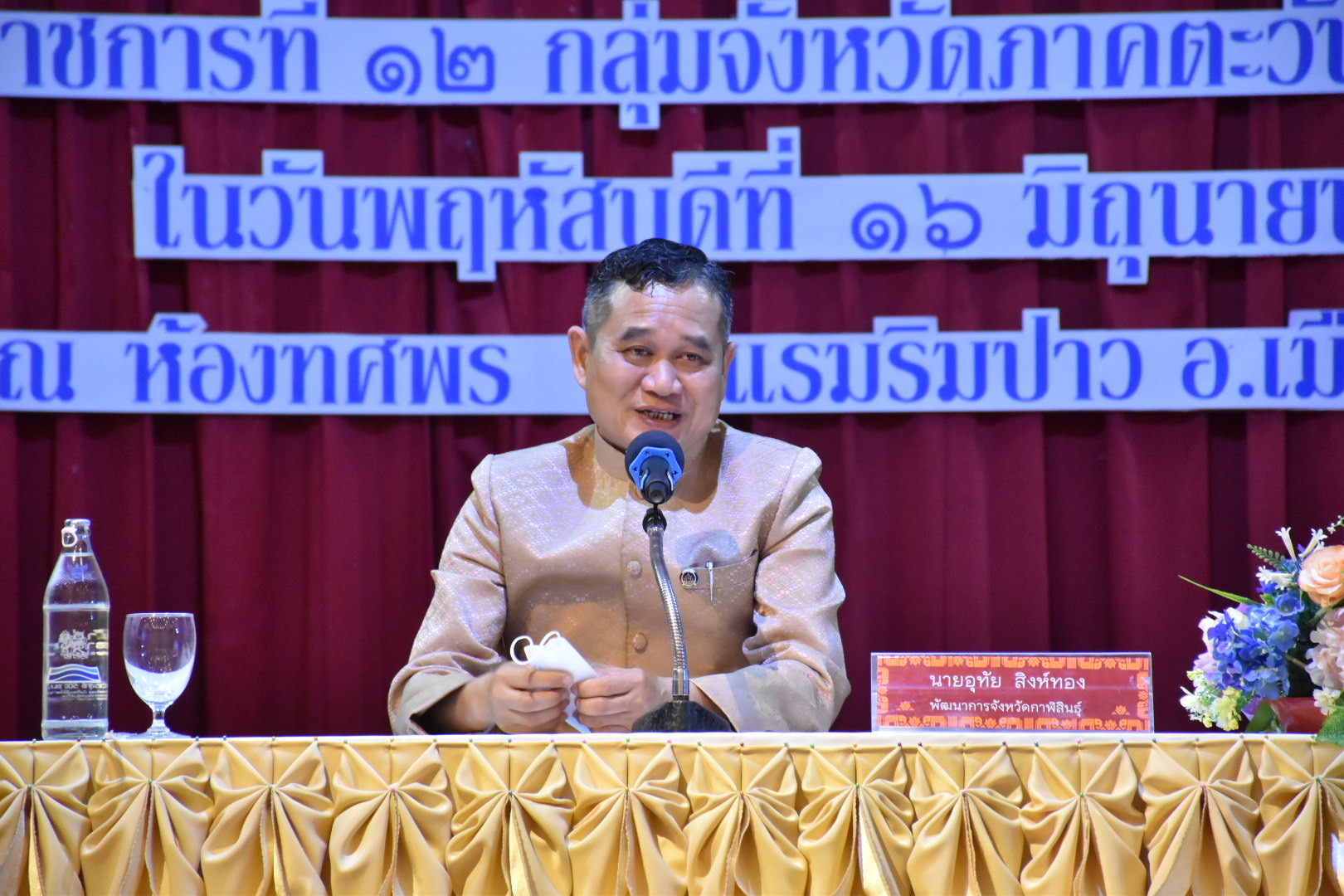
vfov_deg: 7.0
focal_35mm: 195
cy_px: 448
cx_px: 672
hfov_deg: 10.5
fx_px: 7279
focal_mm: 130
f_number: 5.6
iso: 3200
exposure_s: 1/30
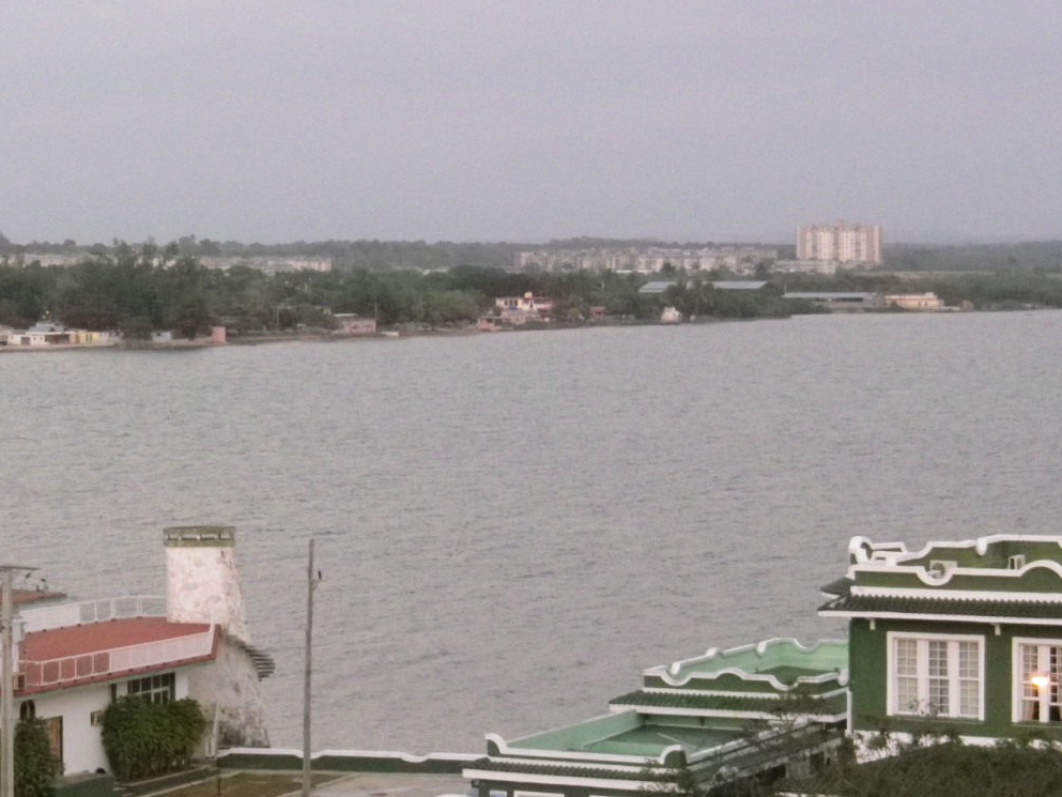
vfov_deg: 12.1
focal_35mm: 122
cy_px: 364
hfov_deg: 16.1
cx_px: 483
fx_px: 3743
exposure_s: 1/80
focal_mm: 17.9
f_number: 5.3
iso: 800
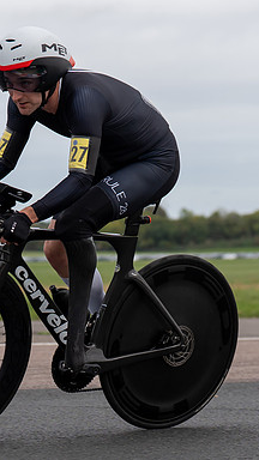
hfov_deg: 5.7
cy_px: 258
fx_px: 2576
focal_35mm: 211
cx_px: 9
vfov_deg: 10.2
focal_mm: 70
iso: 125
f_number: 3.5
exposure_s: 1/1000
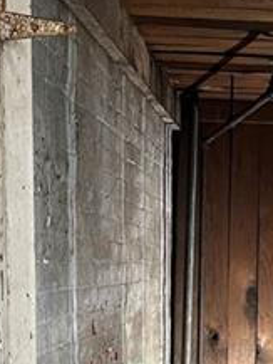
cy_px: 393
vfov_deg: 20.4
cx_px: 246
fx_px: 966
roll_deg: -1.5
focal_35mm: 92
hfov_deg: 15.9
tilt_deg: -7.8
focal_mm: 5.7
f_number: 1.5
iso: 400
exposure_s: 1/60
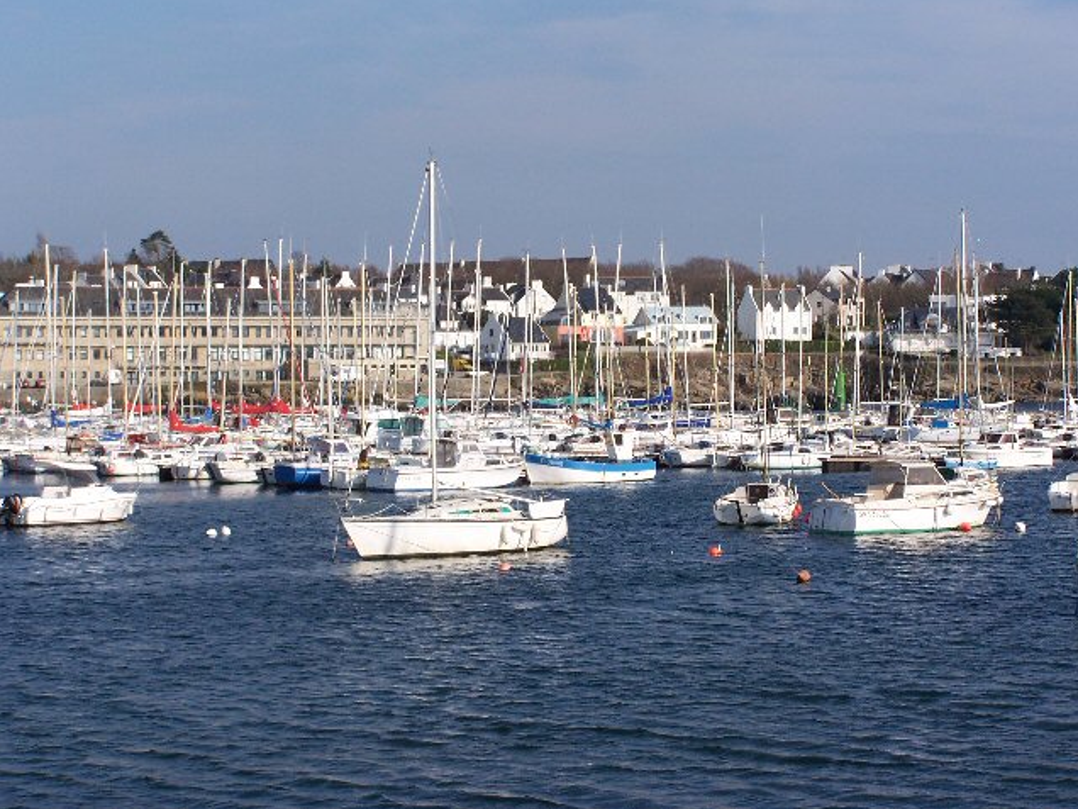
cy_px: 403
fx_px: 2585
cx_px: 544
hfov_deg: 23.6
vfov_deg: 17.8
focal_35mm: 83
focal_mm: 13.7
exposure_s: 1/750
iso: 80
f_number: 4.5
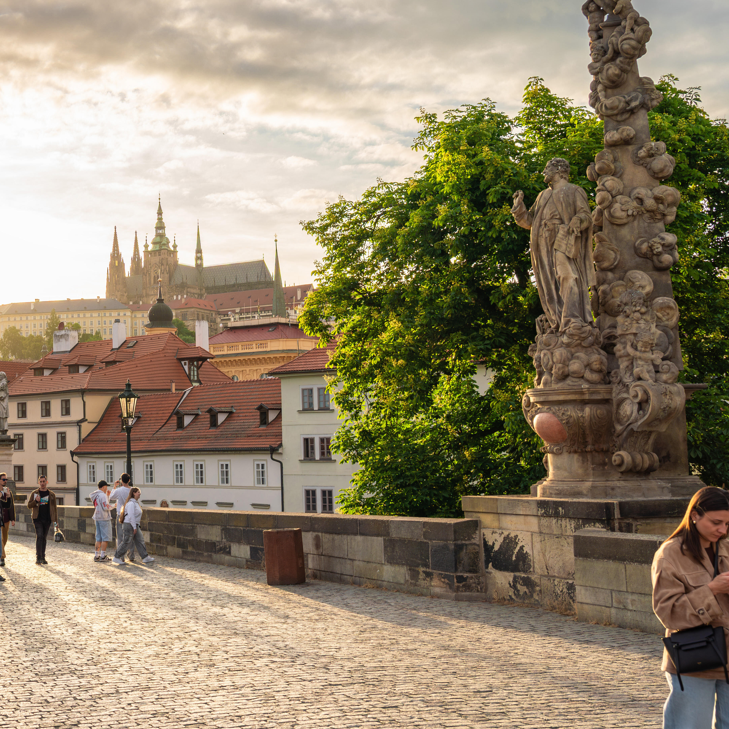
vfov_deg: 32.2
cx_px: 108
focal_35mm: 53
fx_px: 1263
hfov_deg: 31.1
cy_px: 330
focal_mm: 29
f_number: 6.3
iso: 100
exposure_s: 1/160
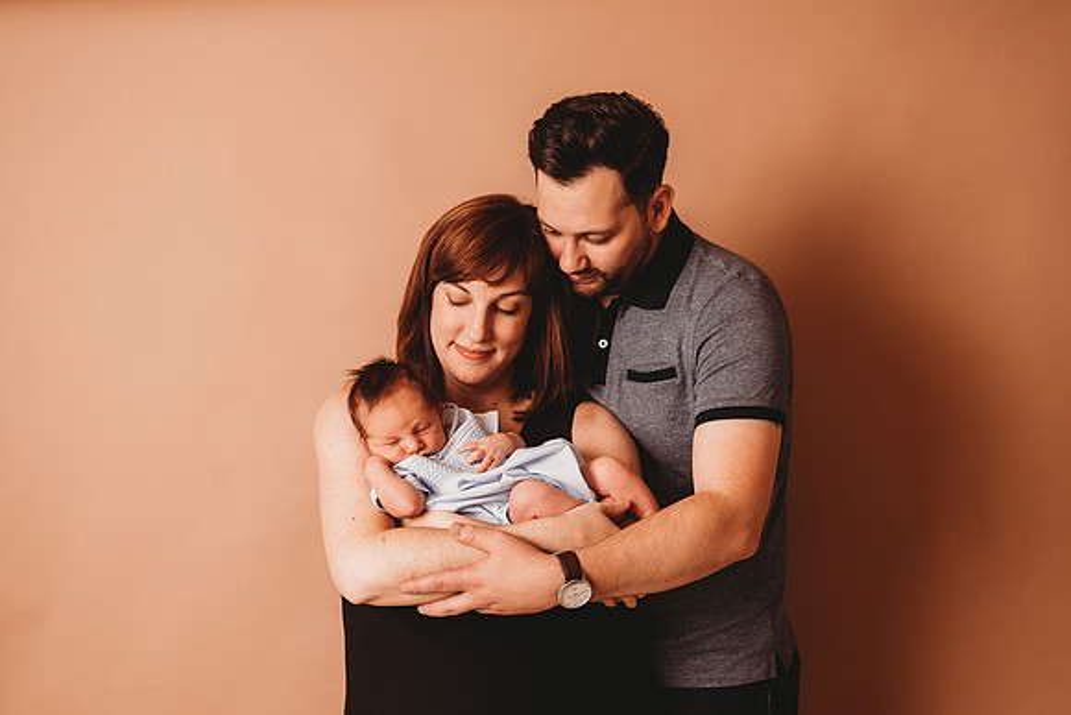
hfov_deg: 46.5
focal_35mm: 42
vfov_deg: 32.0
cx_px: 550
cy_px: 356
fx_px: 1248
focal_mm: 38
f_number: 4
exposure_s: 1/125
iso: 100
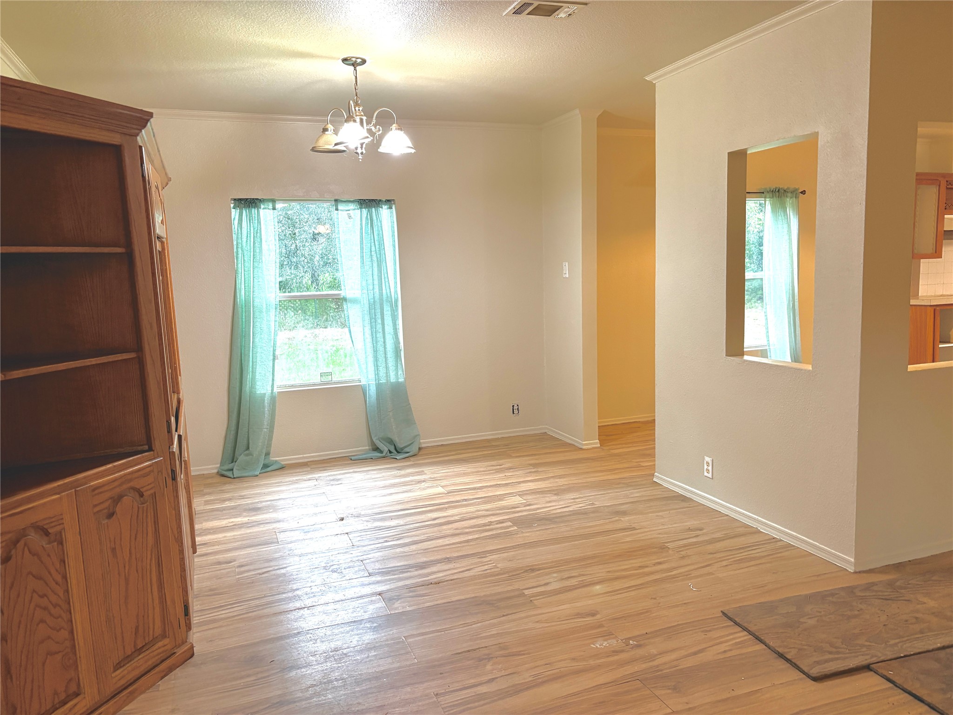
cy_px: 358
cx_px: 476
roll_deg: +1.7
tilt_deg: -7.4
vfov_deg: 53.1
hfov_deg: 67.3
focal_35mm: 26
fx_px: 716
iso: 250
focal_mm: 5.96
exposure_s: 1/60
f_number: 1.6
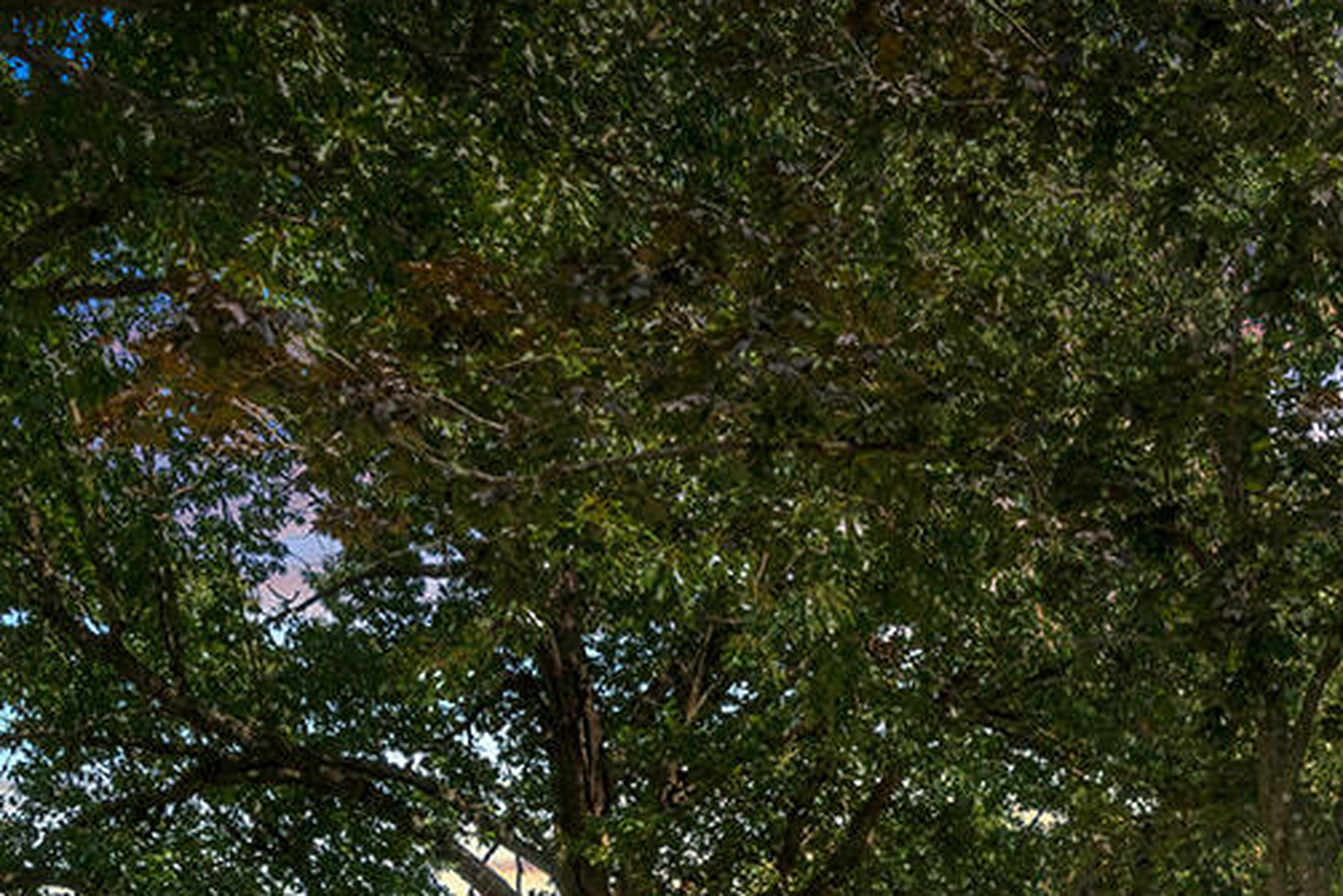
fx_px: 1903
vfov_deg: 23.1
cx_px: 1351
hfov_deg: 35.1
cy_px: 1202
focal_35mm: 51
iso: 640
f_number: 22
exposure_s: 1/200
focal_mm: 16
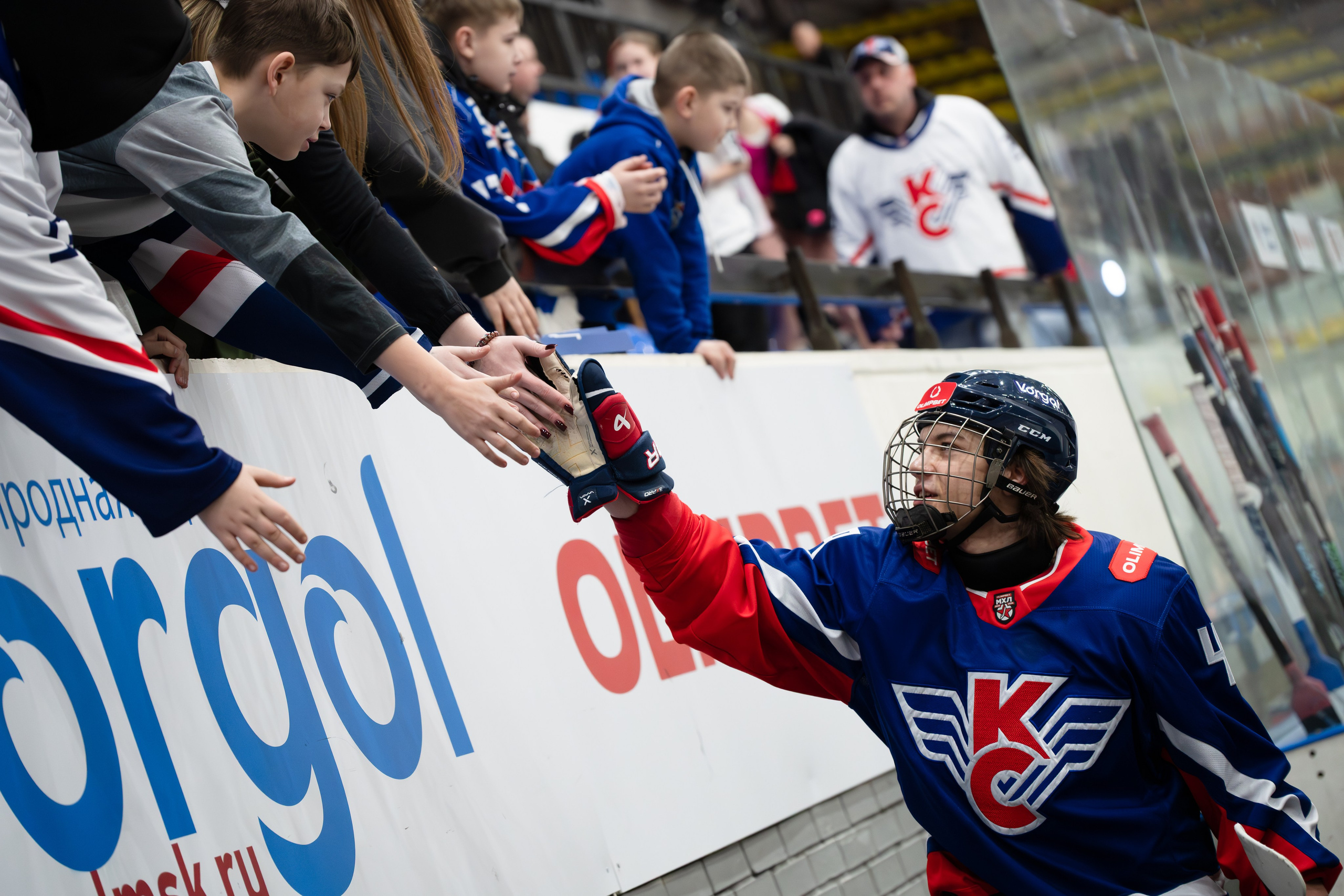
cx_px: 672
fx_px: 3920
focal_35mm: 105
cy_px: 448
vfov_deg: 13.0
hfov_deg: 19.5
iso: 5000
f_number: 4
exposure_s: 1/1000
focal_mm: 105
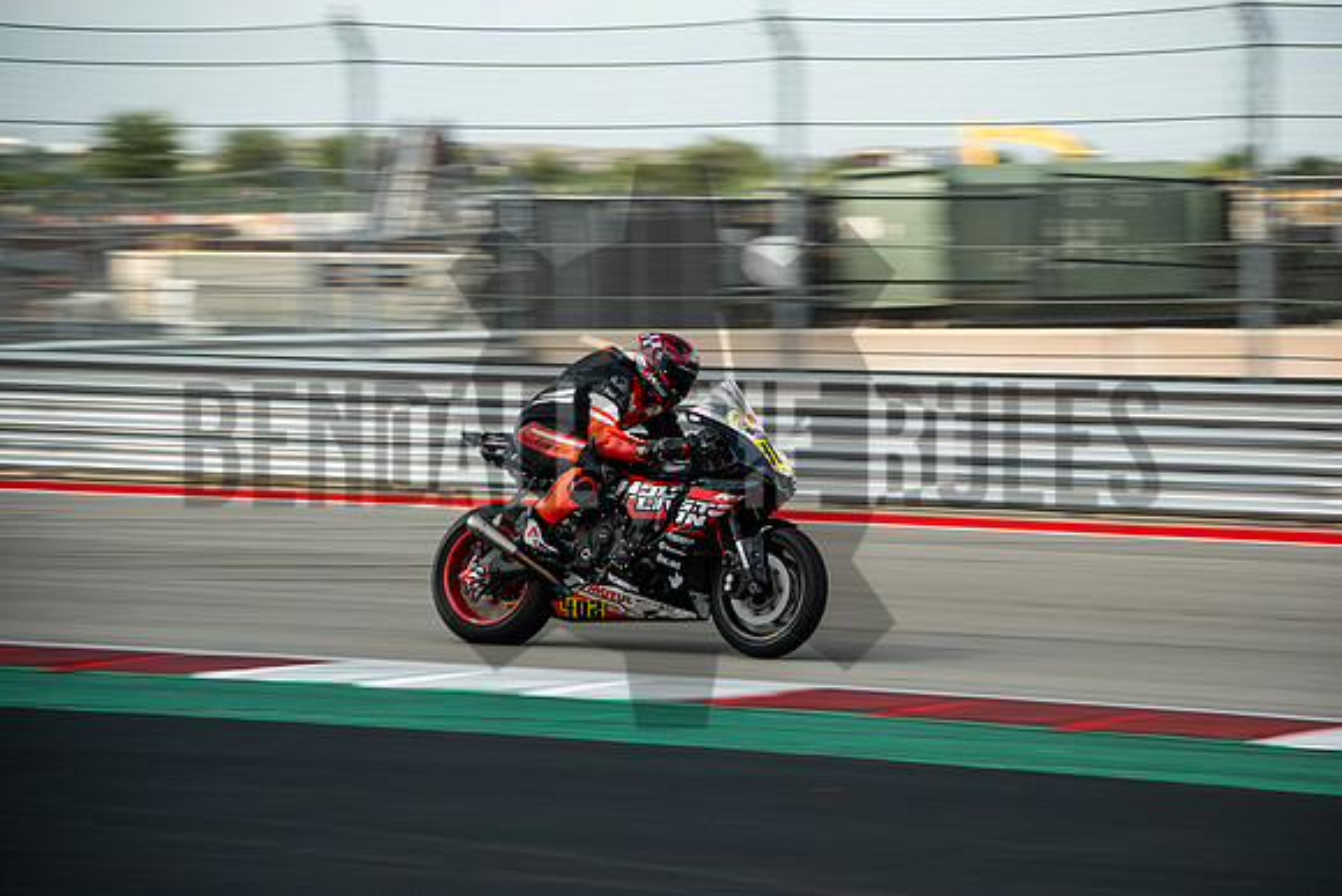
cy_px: 448
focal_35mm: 150
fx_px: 5593
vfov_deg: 9.2
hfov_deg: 13.7
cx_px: 671
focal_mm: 100
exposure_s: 1/200
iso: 160
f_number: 5
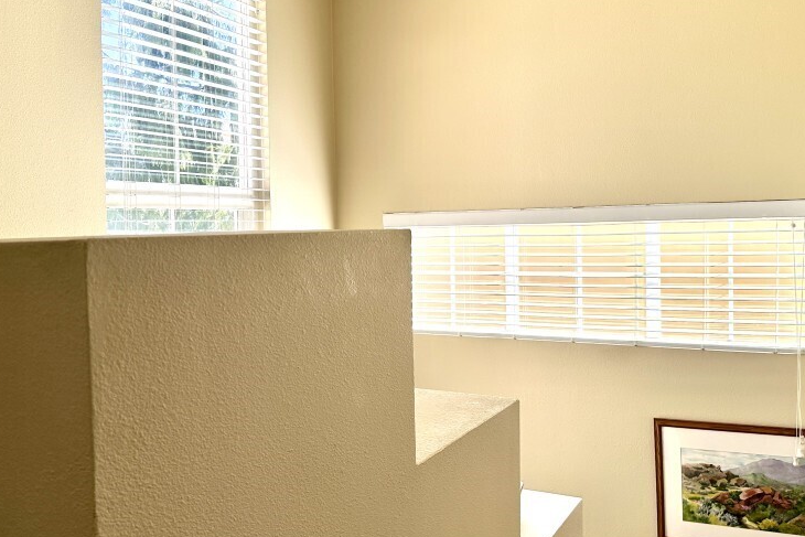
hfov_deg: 54.4
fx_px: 783
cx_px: 409
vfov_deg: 37.8
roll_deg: +0.5
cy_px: 243
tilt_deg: -1.7
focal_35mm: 35
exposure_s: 1/630
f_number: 1.78
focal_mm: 6.86
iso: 80
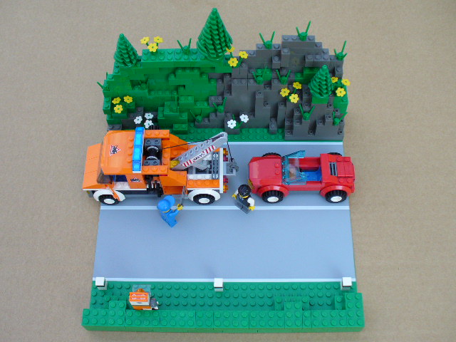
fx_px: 540
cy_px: 171
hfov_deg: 45.8
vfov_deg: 35.1
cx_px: 228
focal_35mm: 41
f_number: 2.8
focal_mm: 6.1
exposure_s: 1/400
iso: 80
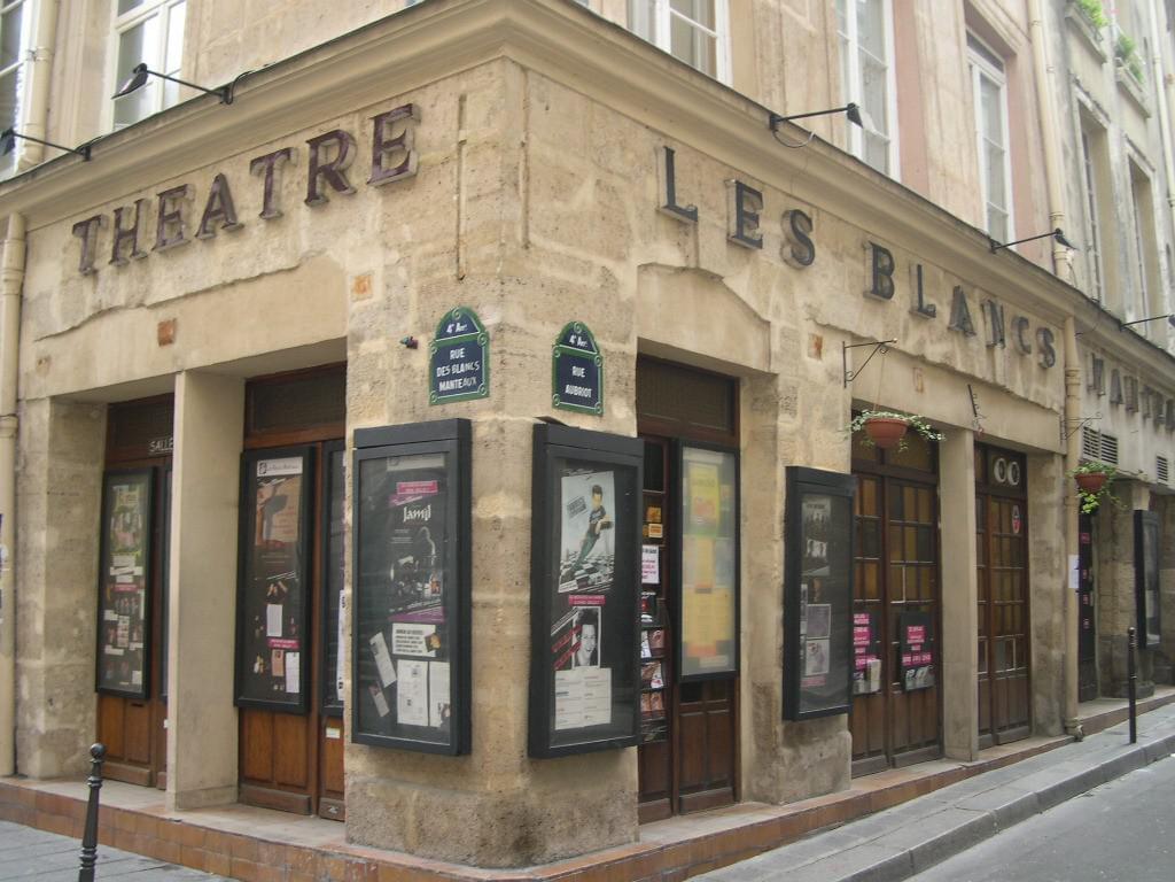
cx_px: 588
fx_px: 1290
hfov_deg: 49.0
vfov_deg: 37.7
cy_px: 441
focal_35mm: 38
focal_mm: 8
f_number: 2.8
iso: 100
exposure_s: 1/73.5
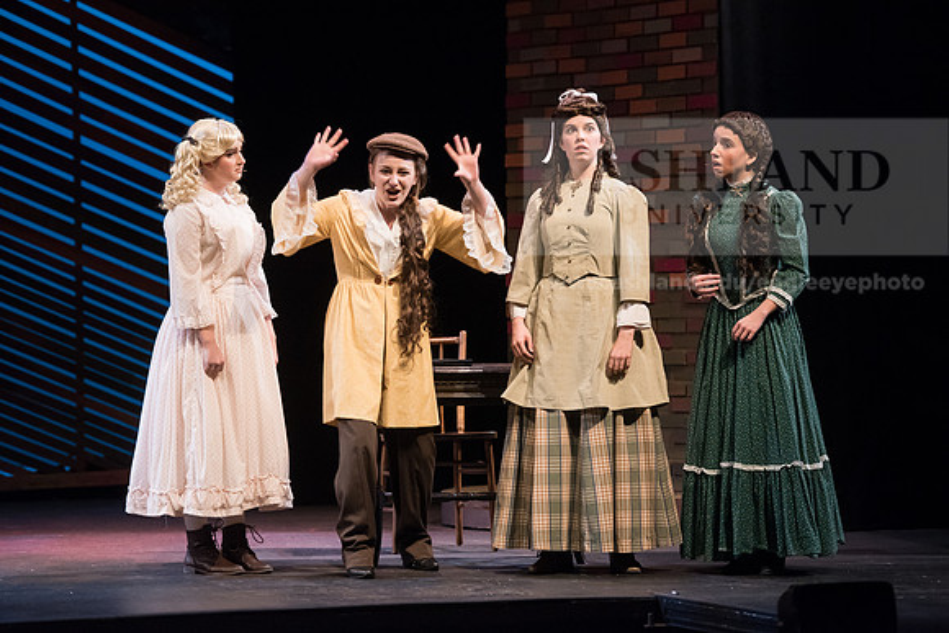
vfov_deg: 9.5
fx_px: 3823
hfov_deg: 14.2
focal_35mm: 145
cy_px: 316
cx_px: 474
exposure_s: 1/320
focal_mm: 145
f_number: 3.2
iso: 4000
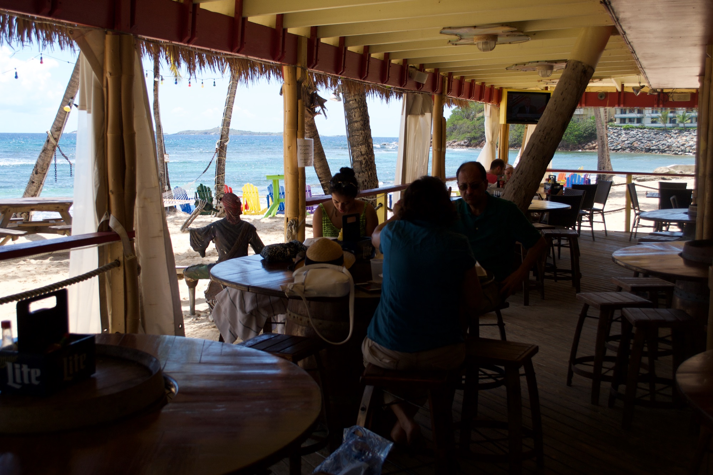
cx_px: 356
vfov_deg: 34.2
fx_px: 772
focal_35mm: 39
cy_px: 238
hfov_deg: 49.6
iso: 200
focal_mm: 26
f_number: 5.6
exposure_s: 1/500
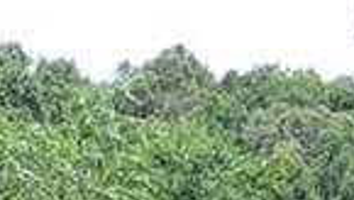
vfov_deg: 6.0
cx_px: 308
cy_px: 334
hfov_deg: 10.8
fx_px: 1870
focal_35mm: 199
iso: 100
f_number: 5.6
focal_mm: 18
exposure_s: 1/125
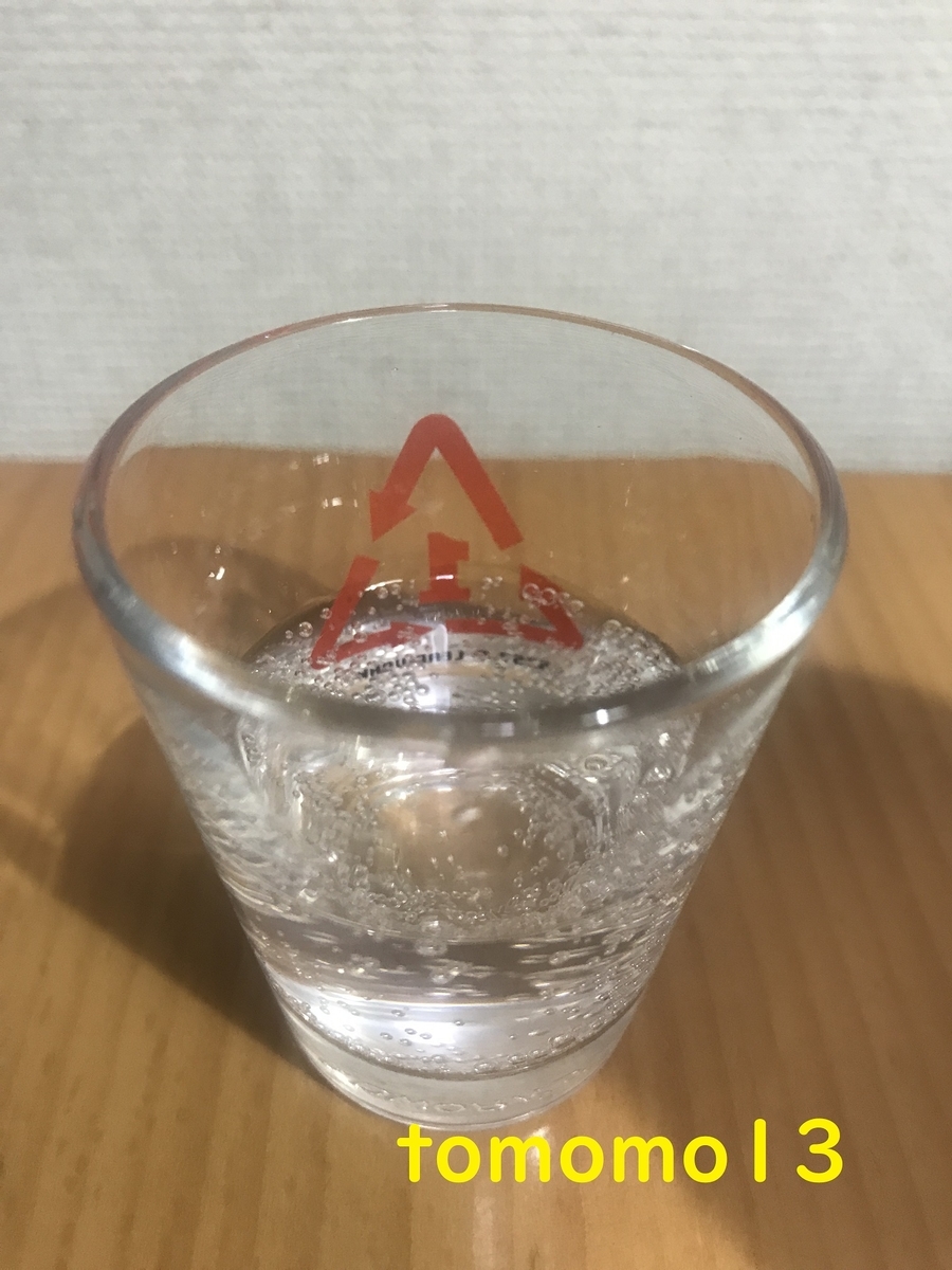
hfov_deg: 49.7
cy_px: 635
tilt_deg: -38.8
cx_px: 476
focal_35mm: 28
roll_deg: -0.5
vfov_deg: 63.4
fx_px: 1027
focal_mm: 3.99
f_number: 1.8
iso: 40
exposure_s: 1/15
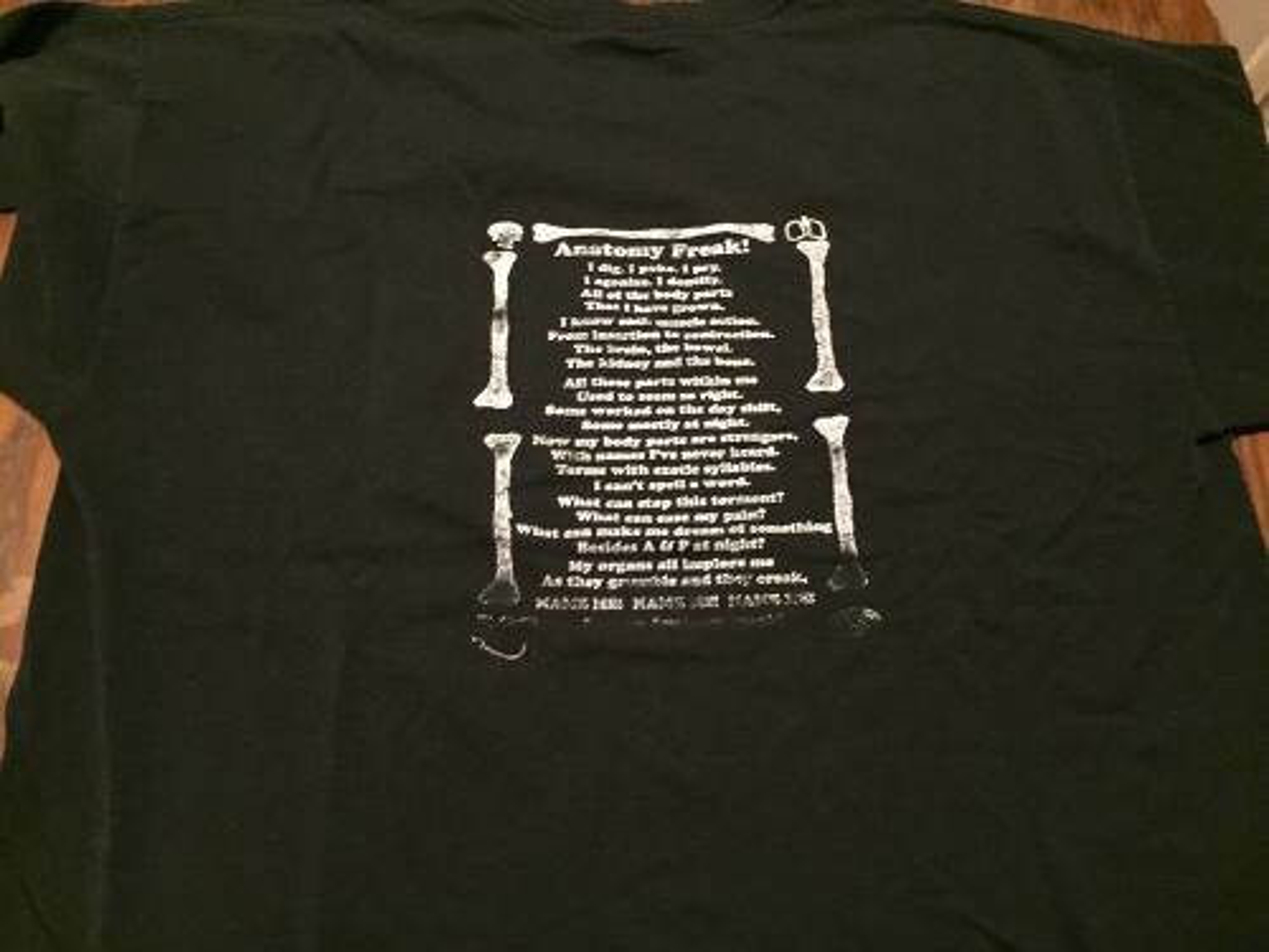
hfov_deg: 61.7
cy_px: 476
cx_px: 634
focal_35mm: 29
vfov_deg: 48.2
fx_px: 1063
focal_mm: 4.15
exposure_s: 1/15
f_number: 2.2
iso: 400
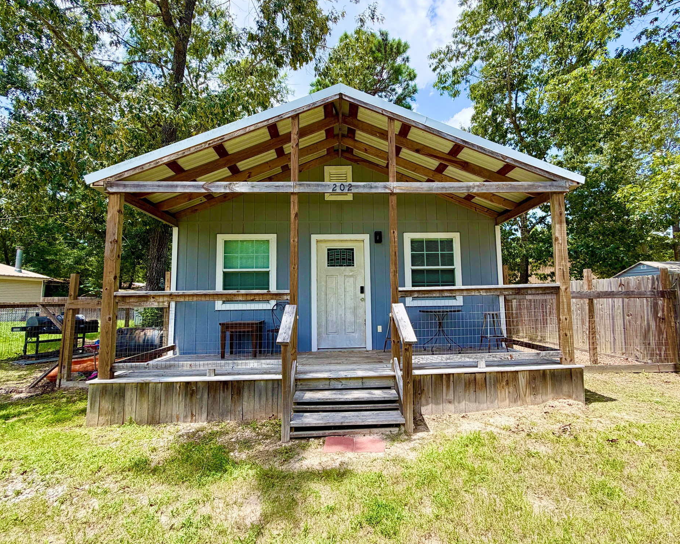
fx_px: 302
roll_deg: -1.5
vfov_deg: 84.0
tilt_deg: +5.2
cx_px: 353
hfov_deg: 96.8
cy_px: 269
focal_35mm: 15
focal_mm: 2.22
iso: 40
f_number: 2.2
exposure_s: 1/631
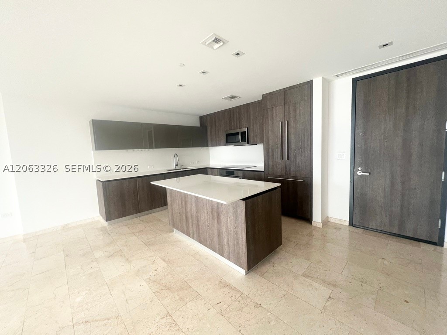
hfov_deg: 106.2
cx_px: 224
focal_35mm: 13
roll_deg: +2.9
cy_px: 168
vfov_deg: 89.9
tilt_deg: -6.3
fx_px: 168
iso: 250
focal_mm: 1.57
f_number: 1.8
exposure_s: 1/71
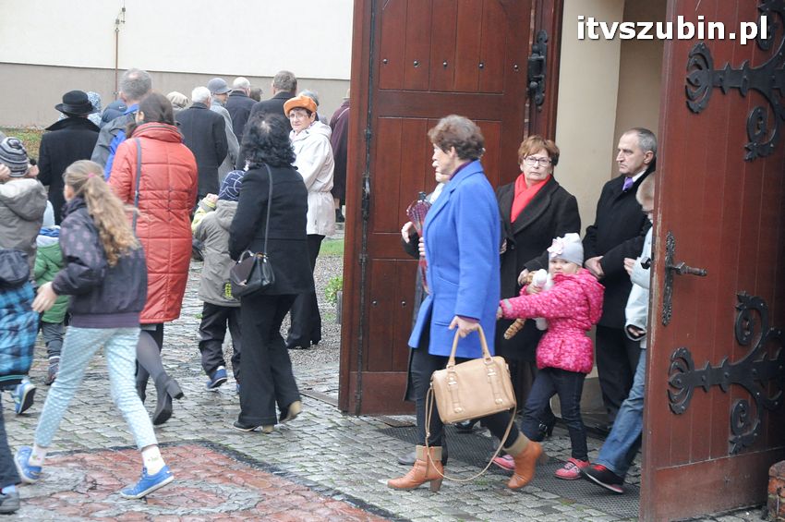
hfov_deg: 26.0
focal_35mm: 78
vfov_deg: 17.5
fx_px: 1699
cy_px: 261
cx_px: 392
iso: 1600
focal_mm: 52
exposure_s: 1/125
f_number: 5.6
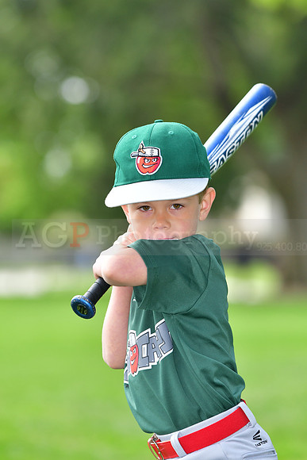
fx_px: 2780
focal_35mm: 218
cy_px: 230
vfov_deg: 9.5
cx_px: 154
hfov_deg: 6.3
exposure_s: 1/2000
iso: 500
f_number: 4
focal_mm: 145
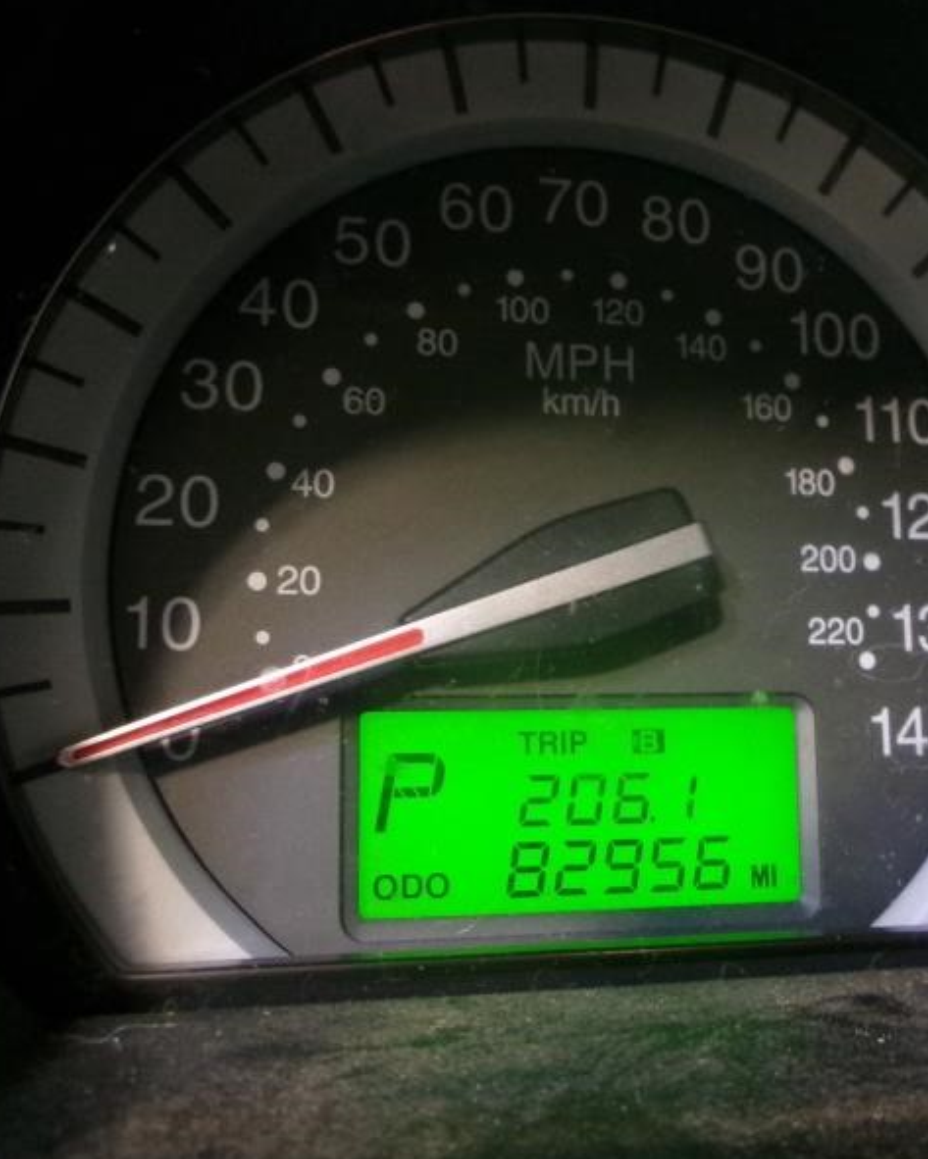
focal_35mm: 37
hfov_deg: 39.9
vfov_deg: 49.1
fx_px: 1270
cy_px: 580
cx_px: 571
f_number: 3.9
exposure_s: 1/7
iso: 800
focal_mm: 5.1
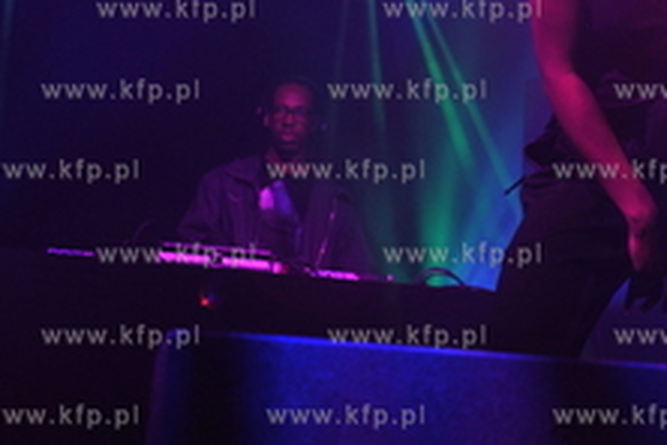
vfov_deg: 15.0
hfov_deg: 22.2
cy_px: 48
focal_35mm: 90
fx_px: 1667
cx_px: 568
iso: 800
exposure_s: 1/250
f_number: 7.1
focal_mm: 50
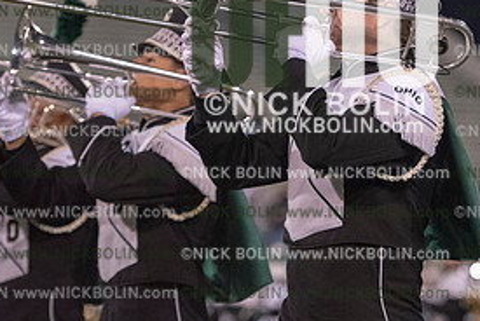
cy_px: 51
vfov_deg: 5.4
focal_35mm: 257
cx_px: 314
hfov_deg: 8.0
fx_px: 3430
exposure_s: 1/1250
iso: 5000
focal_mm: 122
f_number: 3.2
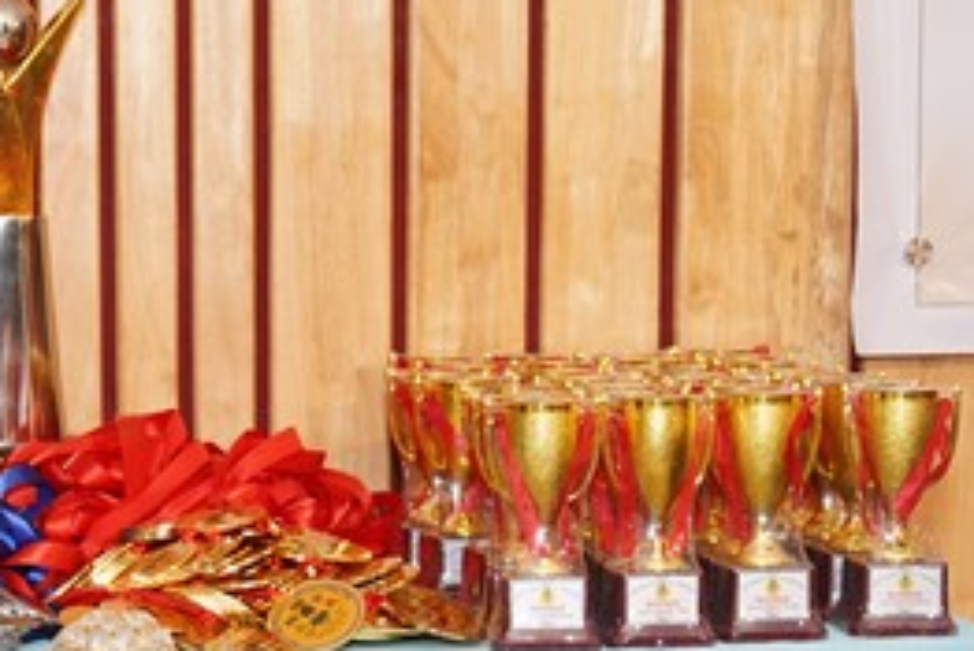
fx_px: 3302
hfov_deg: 16.5
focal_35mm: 122
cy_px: 619
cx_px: 63
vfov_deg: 11.2
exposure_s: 1/125
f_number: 3.2
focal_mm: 40
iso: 800
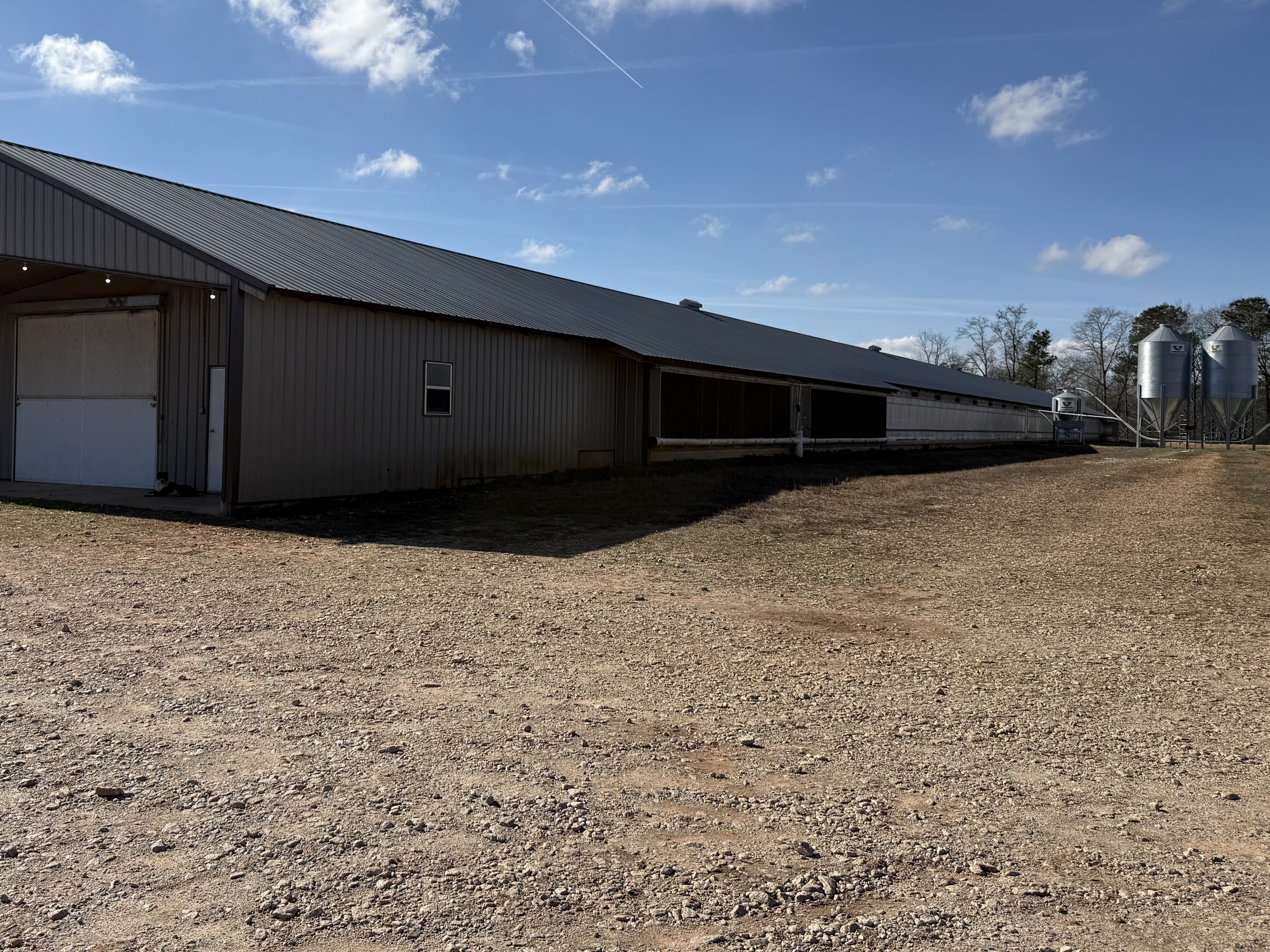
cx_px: 467
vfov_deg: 45.3
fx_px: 1137
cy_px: 400
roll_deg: -1.4
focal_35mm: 31
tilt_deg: +1.6
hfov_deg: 57.5
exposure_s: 1/8130
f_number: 1.78
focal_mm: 6.76
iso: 80
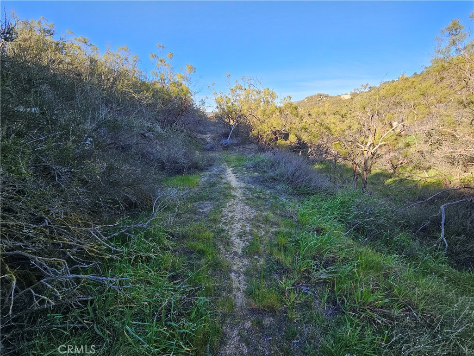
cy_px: 178
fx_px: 178
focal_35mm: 13
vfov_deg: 89.9
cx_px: 237
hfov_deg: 106.2
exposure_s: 1/337
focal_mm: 2.2
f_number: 2.2
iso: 50
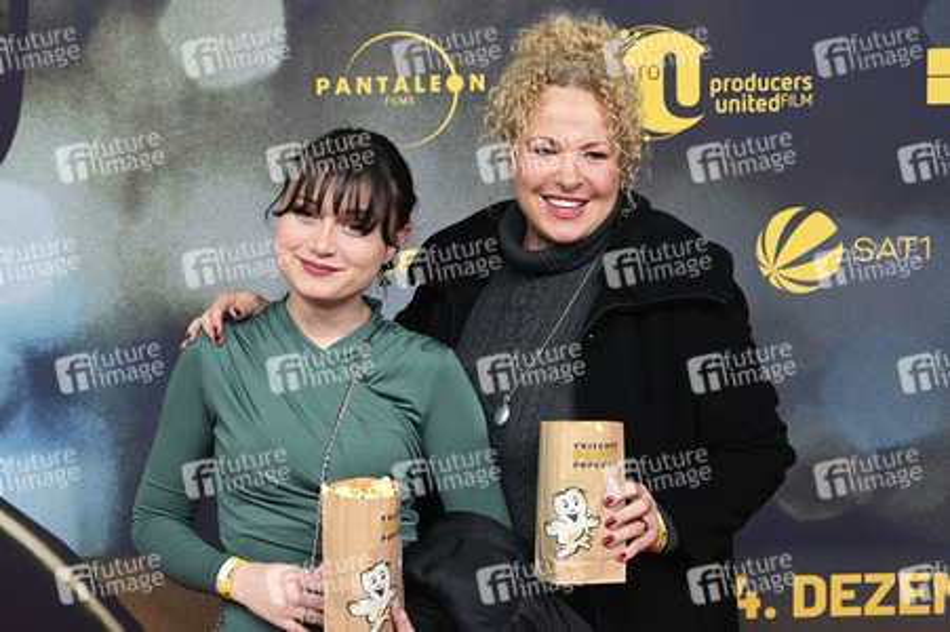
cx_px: 475
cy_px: 316
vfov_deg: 22.6
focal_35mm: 60
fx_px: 1582
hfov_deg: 33.4
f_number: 6
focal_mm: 60
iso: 800
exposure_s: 1/160
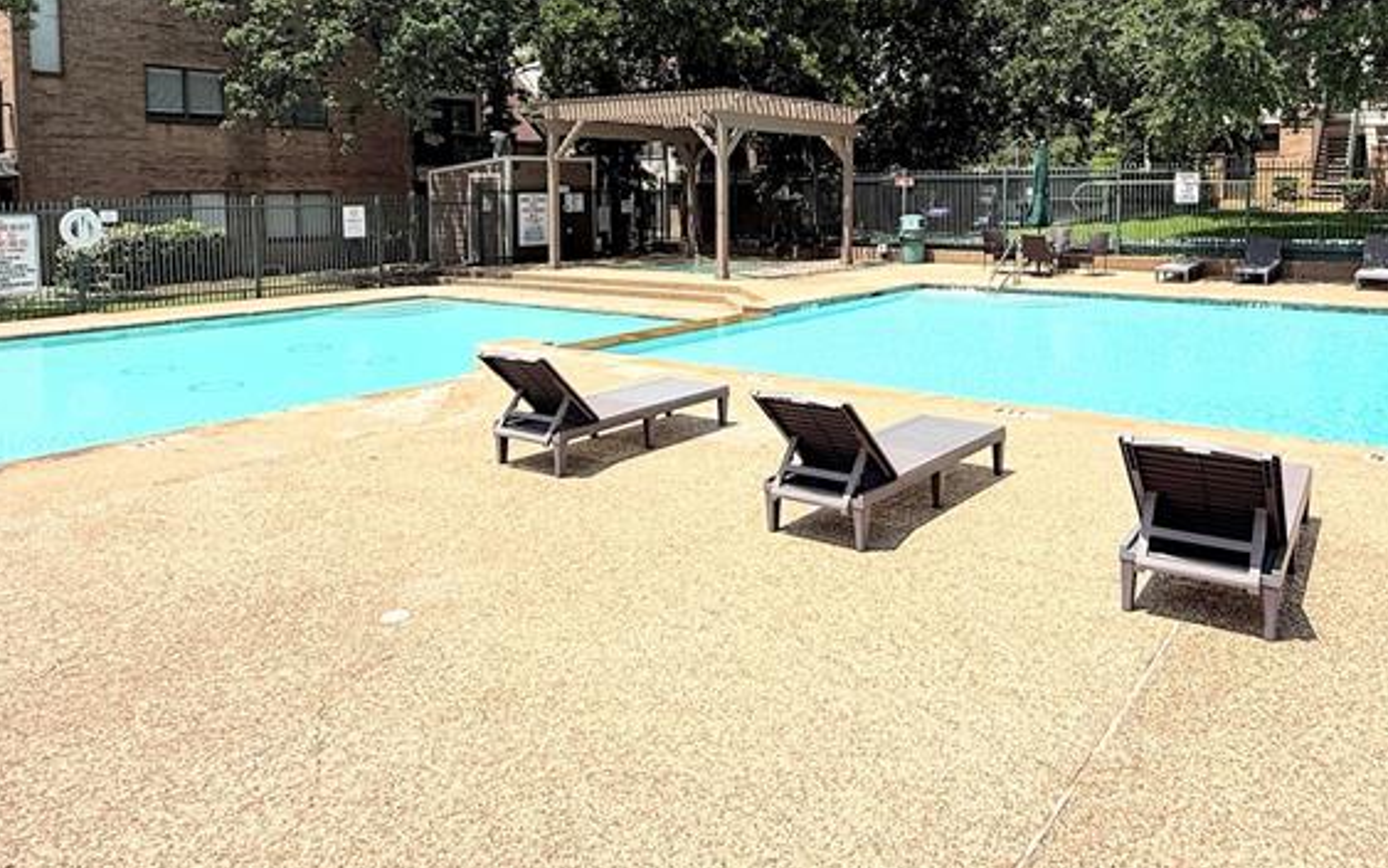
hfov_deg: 67.9
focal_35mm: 27
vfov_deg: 45.0
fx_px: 1021
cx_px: 816
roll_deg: -0.1
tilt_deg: -2.2
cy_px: 254
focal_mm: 2.22
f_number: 2.2
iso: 50
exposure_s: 1/2611
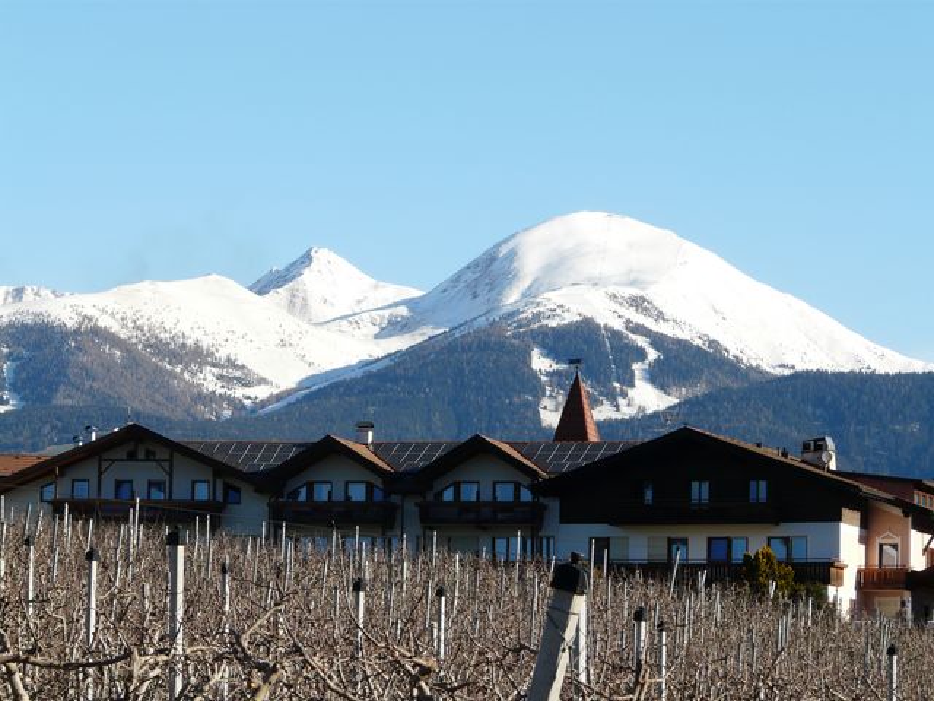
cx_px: 467
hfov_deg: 11.3
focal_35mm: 175
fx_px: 4722
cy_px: 350
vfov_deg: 8.5
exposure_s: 1/400
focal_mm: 28.8
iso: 100
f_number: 5.6
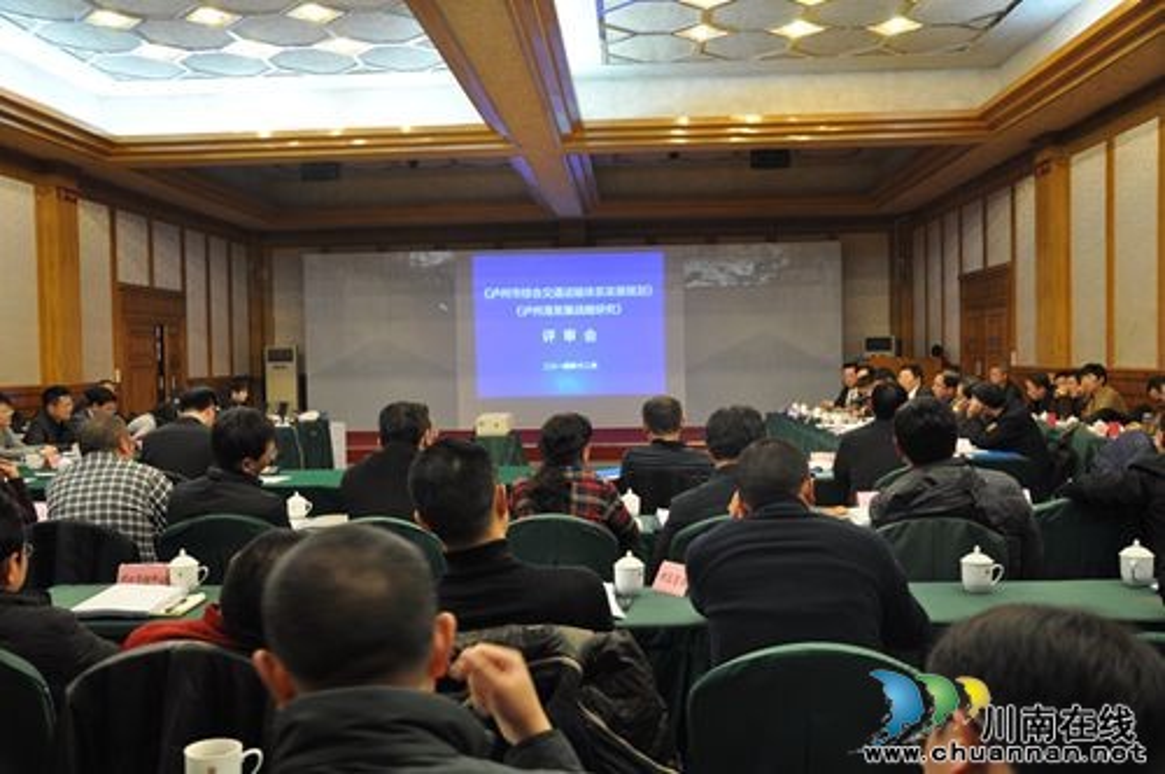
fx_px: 1067
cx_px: 582
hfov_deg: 57.3
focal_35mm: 33
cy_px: 387
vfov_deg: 39.9
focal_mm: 22
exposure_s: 1/15
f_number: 3.8
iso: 500
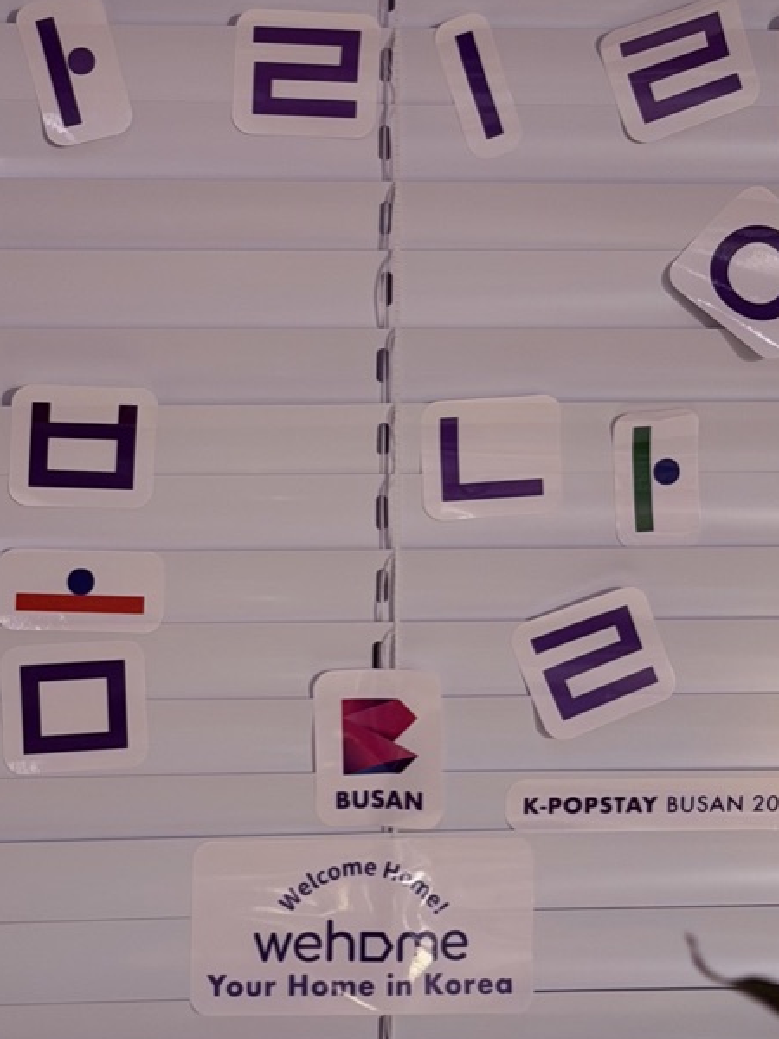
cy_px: 326
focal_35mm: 96
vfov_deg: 20.4
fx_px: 2881
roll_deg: +1.8
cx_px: 355
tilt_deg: -5.4
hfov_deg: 15.4
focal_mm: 6.76
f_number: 1.78
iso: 64
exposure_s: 1/357
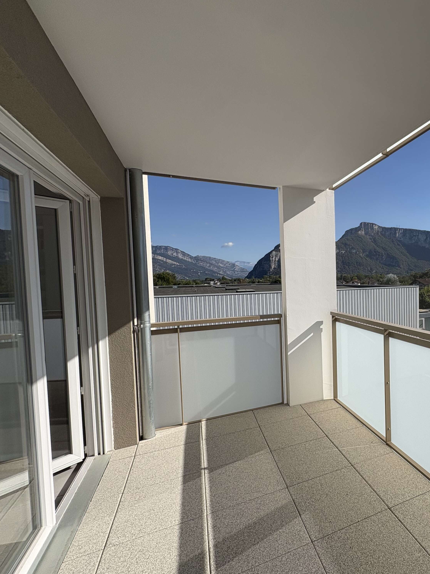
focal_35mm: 19
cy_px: 291
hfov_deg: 61.9
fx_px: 315
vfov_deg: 84.7
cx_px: 355
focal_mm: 2.22
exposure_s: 1/3106
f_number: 2.2
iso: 40
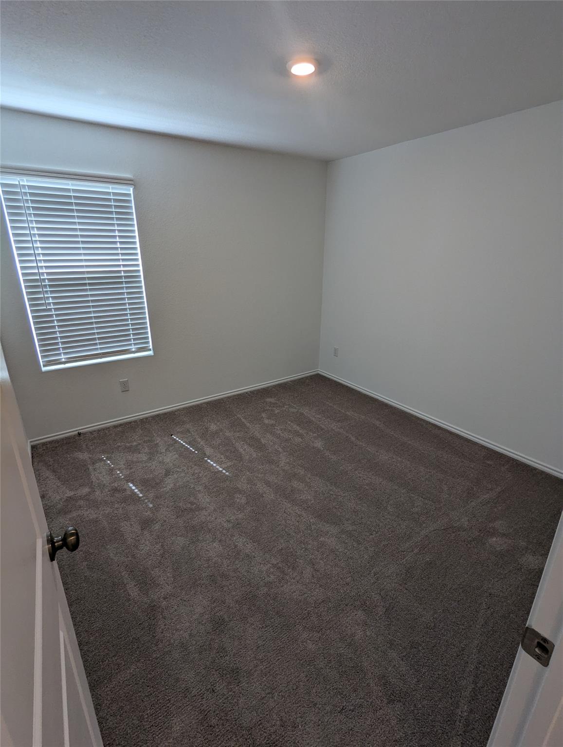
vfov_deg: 94.4
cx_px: 282
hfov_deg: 78.3
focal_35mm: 16
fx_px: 346
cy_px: 374
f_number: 2.2
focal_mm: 2.35
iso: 51
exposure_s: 1/60
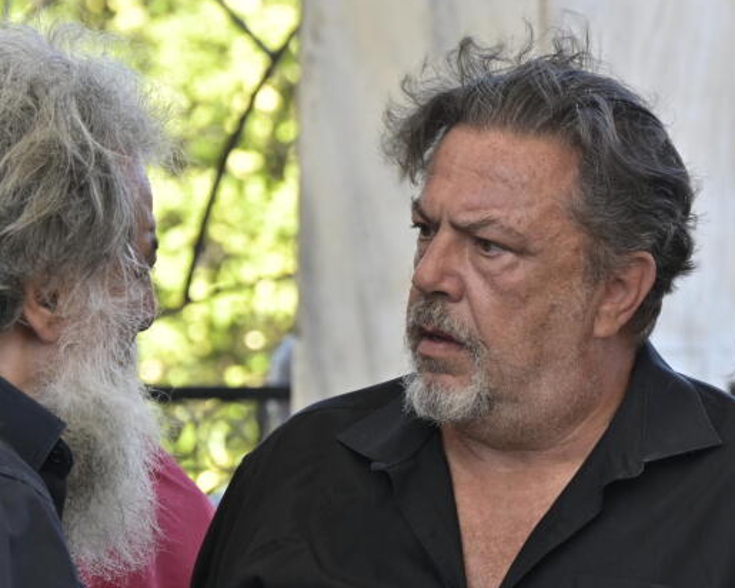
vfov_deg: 5.2
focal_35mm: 297
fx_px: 6461
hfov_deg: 6.5
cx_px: 448
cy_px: 297
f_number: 8
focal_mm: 165
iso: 500
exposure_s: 1/160
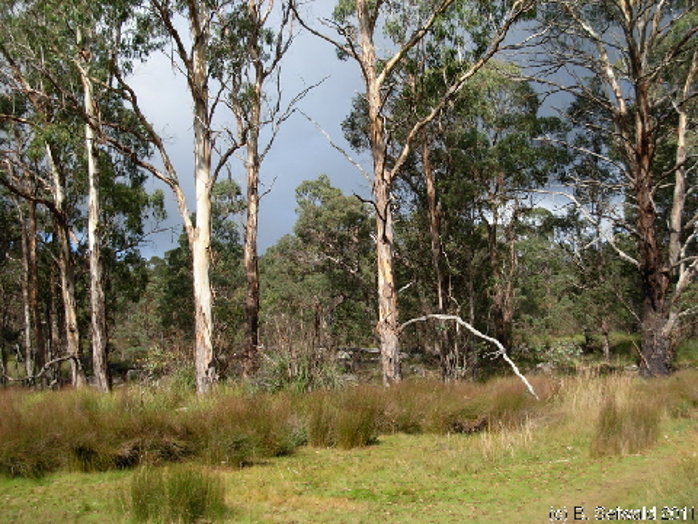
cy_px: 262
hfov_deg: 49.0
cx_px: 349
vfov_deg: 37.7
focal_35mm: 38
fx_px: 766
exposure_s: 1/912
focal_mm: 6.3
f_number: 2.9
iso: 79
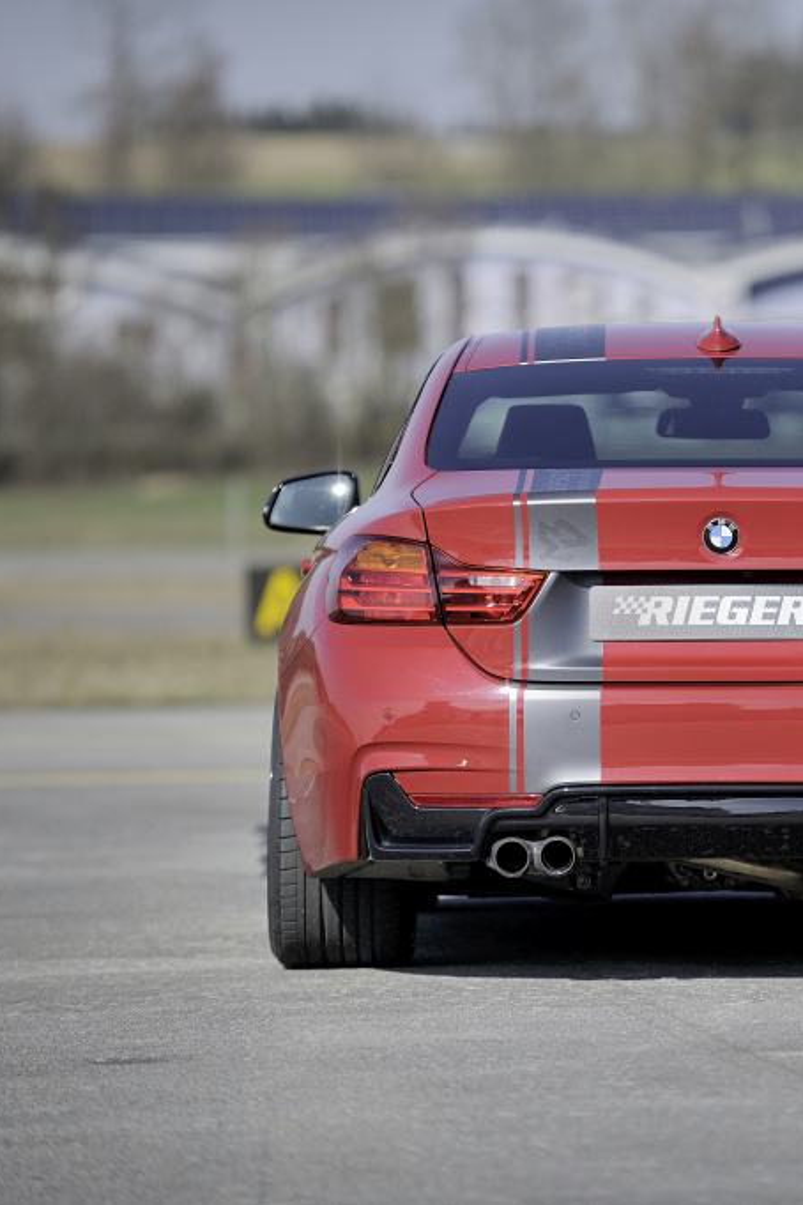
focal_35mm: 301
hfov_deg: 4.6
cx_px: 697
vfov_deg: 6.8
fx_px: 10070
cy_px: 602
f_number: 2.8
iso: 250
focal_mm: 200
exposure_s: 1/4000
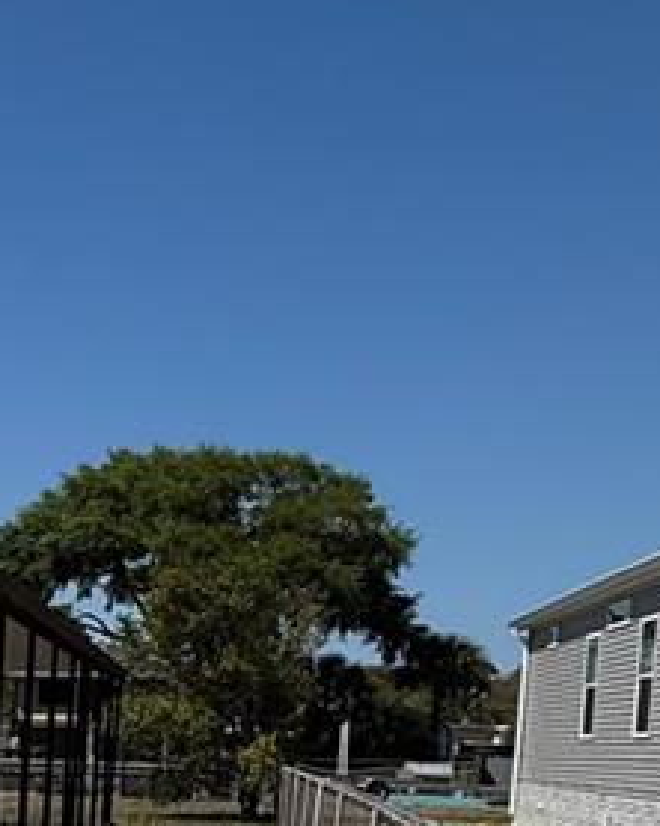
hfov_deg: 20.5
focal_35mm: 59
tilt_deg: -2.9
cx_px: -431
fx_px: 1442
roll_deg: -2.6
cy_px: 850
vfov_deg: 29.6
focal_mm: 2.22
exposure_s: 1/6173
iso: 64
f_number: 2.2
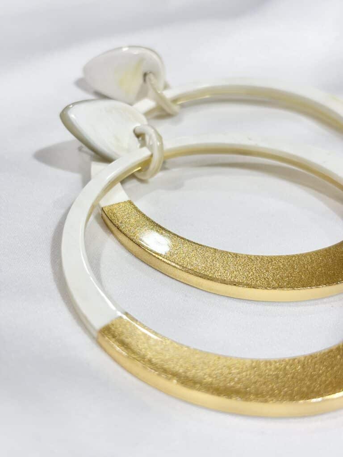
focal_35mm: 52
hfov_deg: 28.0
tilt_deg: -32.0
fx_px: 687
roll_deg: +6.7
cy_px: 228
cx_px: 172
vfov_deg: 36.8
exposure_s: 1/297
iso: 32
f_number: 1.6
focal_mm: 5.96
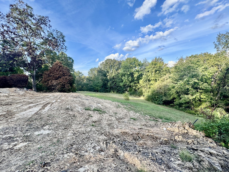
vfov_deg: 85.7
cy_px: 86
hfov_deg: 102.1
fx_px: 93
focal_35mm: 14
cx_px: 114
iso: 40
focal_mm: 2.22
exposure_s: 1/214
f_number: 2.2
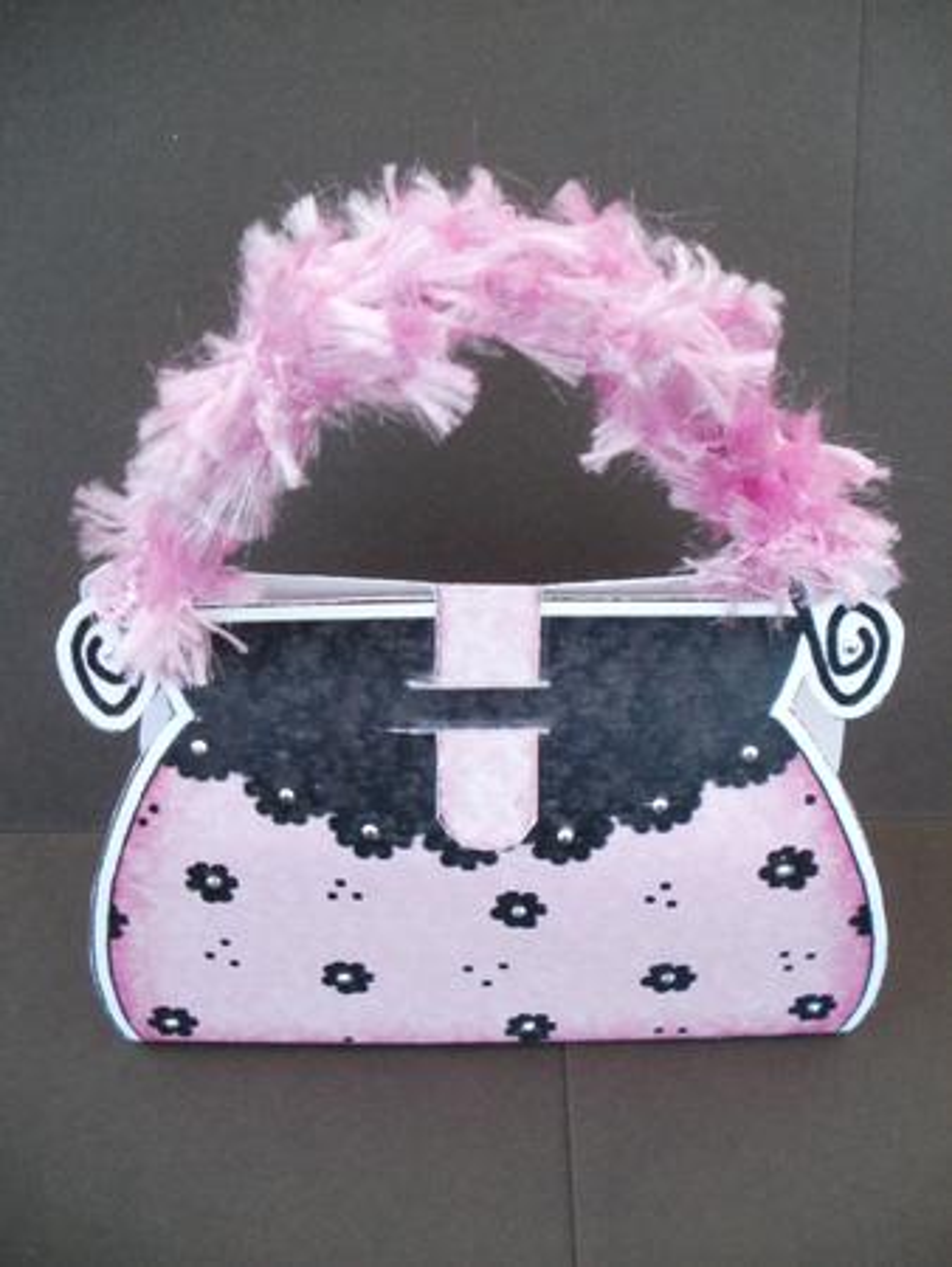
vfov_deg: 51.3
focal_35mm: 36
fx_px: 1319
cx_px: 476
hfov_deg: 39.7
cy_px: 634
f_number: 3.5
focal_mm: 6.3
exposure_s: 1/25
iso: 125
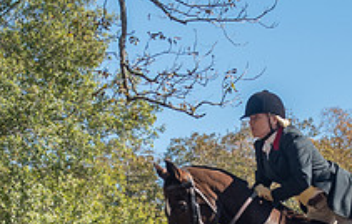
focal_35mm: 168
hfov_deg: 12.4
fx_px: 1619
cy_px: 242
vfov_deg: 7.8
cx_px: 156
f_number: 4
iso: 400
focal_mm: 32
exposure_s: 1/320
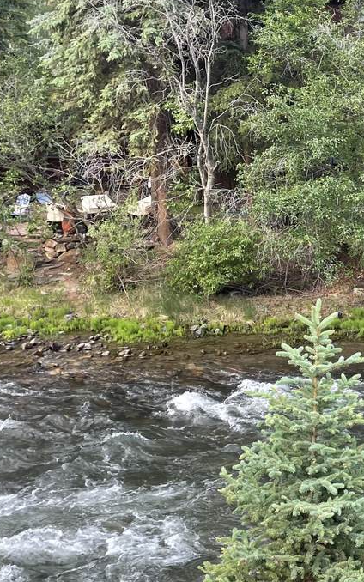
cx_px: 399
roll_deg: -1.4
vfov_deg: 38.8
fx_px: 825
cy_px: 253
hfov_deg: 23.4
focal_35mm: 52
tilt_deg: -11.2
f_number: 1.6
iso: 40
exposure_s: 1/121
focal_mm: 4.2
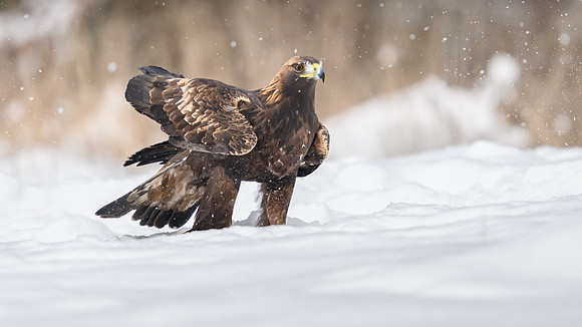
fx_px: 15931
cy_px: 88
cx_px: 259
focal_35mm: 1033
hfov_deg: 2.1
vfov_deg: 1.2
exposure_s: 1/2000
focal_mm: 400
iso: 2000
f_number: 2.8
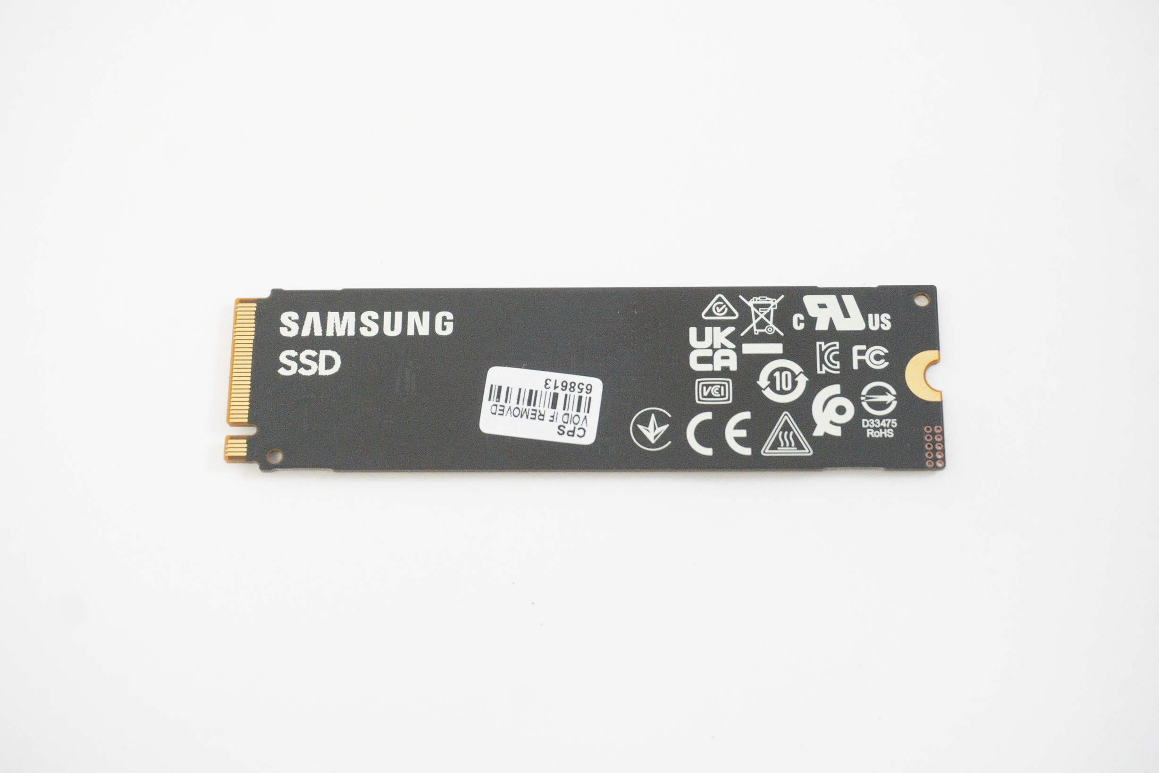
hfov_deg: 33.7
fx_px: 1916
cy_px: 384
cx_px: 582
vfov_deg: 22.8
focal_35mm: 60
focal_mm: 39
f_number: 6.3
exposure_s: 1/200
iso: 8000
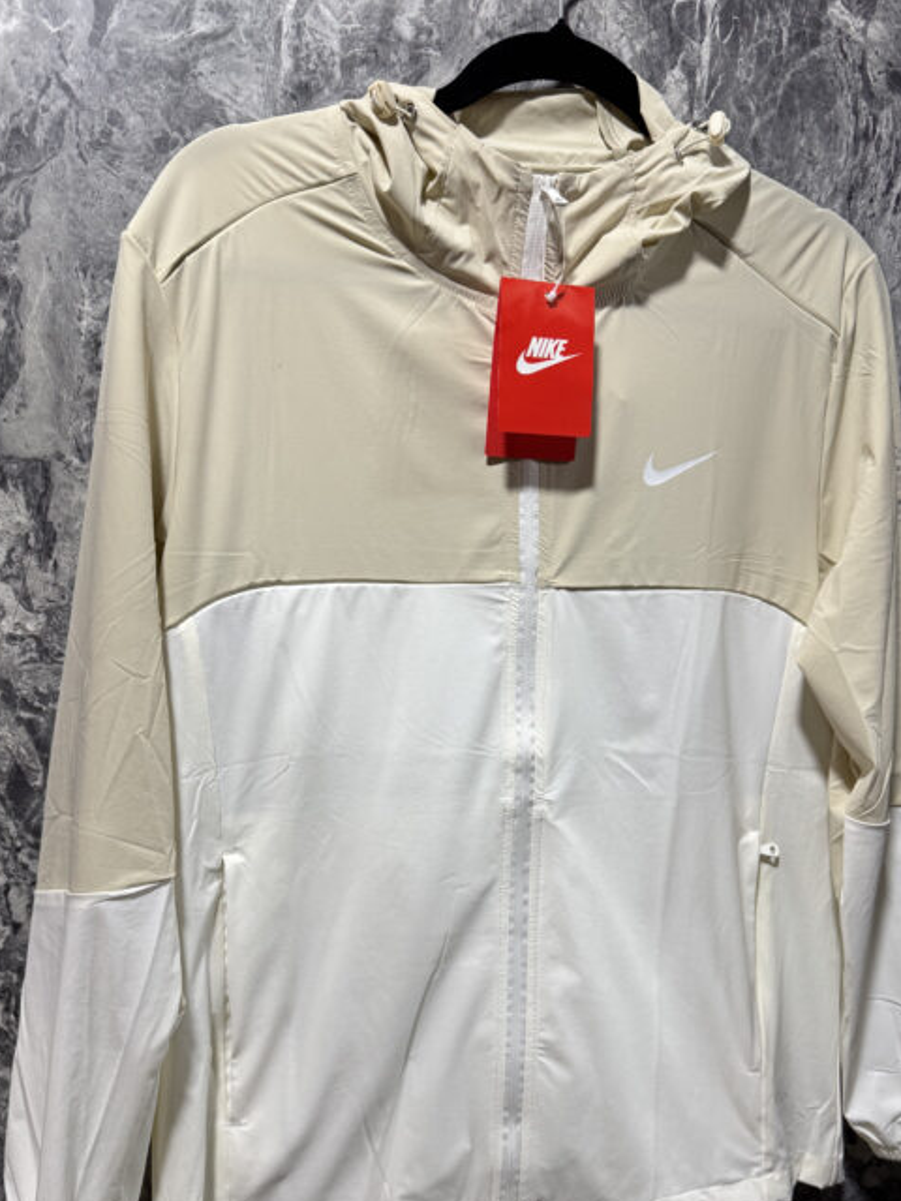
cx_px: 477
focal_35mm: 30
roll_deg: -1.5
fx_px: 1041
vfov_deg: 59.6
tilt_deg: -8.8
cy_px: 702
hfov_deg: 46.8
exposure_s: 1/60
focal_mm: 6.76
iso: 200
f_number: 1.78
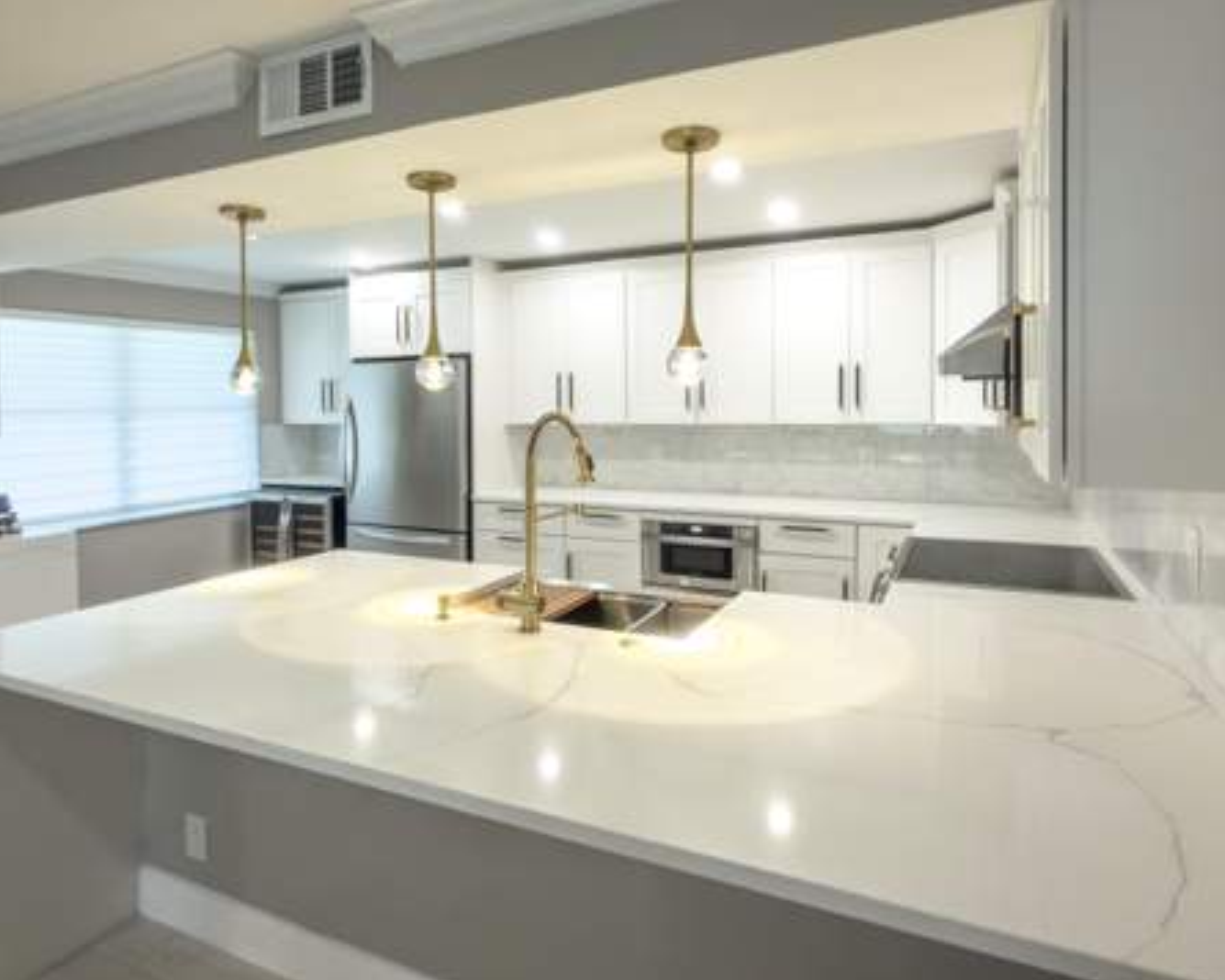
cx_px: 614
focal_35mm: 20
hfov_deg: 80.4
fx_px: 725
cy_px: 491
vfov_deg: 68.1
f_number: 2.2
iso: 50
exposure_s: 1/40
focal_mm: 2.22
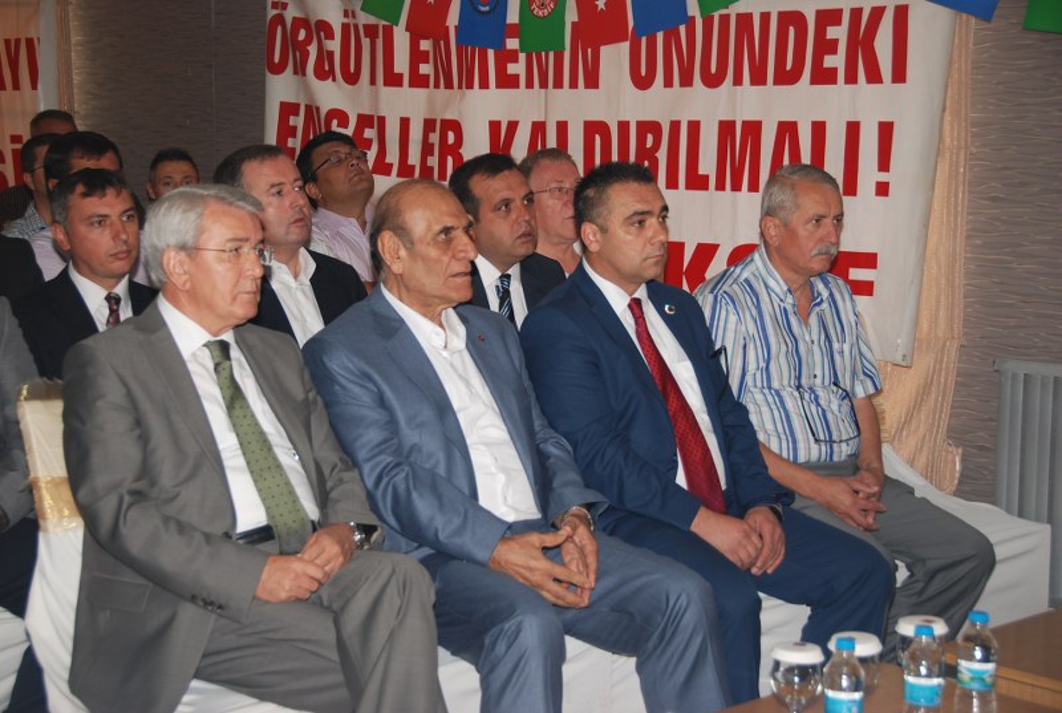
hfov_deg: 29.2
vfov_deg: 19.8
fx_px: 2040
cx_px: 531
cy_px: 356
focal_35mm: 69
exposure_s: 1/60
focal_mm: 46
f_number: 4.8
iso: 200
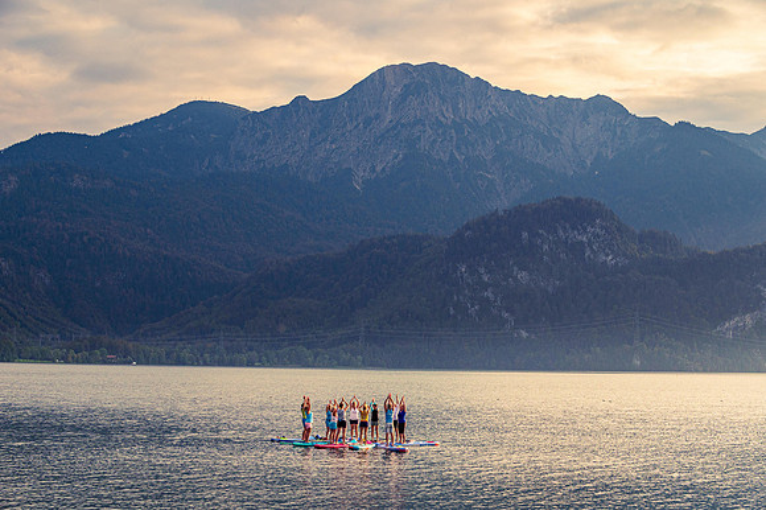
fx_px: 1595
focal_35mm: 75
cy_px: 255
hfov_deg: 27.0
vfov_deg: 18.2
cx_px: 383
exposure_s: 1/1250
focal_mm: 75
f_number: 8
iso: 640
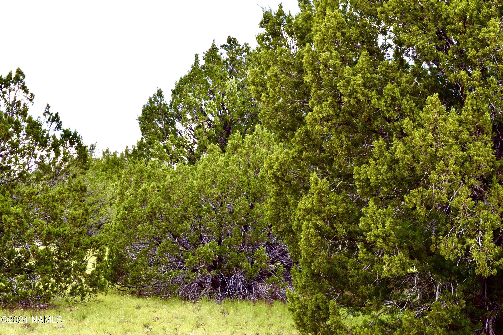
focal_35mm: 82
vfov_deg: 16.5
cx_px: 252
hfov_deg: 24.6
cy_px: 168
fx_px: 1152
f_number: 10
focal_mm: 55
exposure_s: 1/200
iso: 400
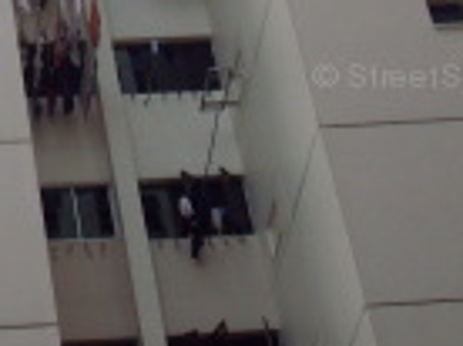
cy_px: -255
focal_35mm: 148
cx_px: -107
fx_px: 1976
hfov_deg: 13.0
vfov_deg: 9.6
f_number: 5.6
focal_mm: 6.2
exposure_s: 1/320
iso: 80
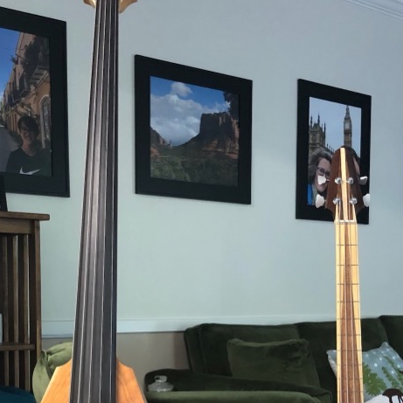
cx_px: 184
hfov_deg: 31.1
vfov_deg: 30.1
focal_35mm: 55
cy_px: 344
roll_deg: +0.2
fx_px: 724
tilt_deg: -2.8
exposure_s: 1/9
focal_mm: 3.99
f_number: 1.8
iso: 100
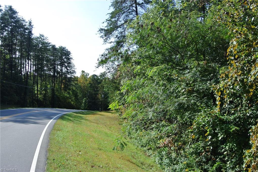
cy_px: 86
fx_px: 315
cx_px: 129
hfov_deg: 44.5
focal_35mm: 44
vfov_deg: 30.6
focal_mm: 16.3
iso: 100
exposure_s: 1/500
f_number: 4.5
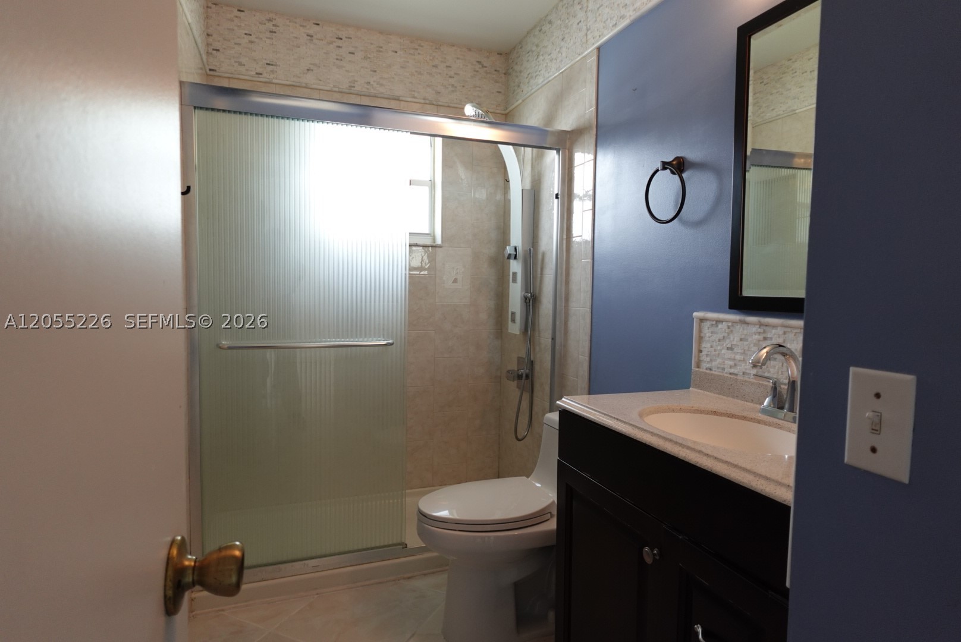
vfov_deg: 62.0
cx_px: 480
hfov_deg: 83.9
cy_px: 321
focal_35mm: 20
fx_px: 534
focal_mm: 7.6
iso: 250
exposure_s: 1/80
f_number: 2
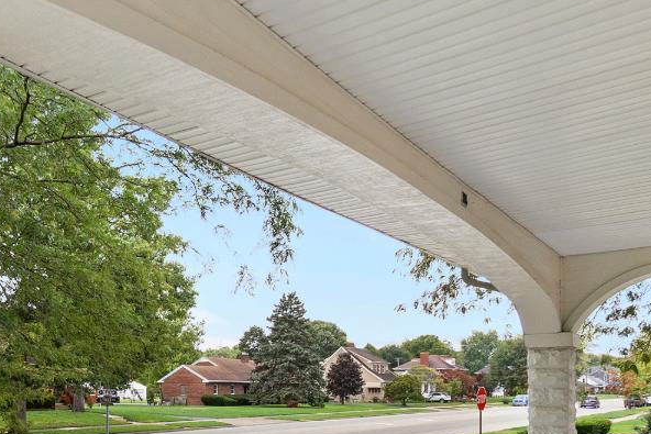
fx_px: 687
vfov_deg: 33.2
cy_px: 391
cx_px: 180
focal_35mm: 38
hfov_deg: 49.1
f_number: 4.5
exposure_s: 1/30
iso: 400
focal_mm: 10
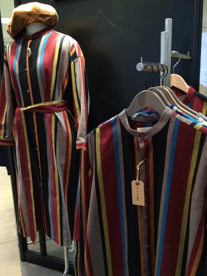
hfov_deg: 44.1
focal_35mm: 32
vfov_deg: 56.8
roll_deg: +3.7
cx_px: 111
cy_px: 147
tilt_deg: -14.5
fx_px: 255
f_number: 2.2
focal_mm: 4.15
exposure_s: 1/30
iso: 64
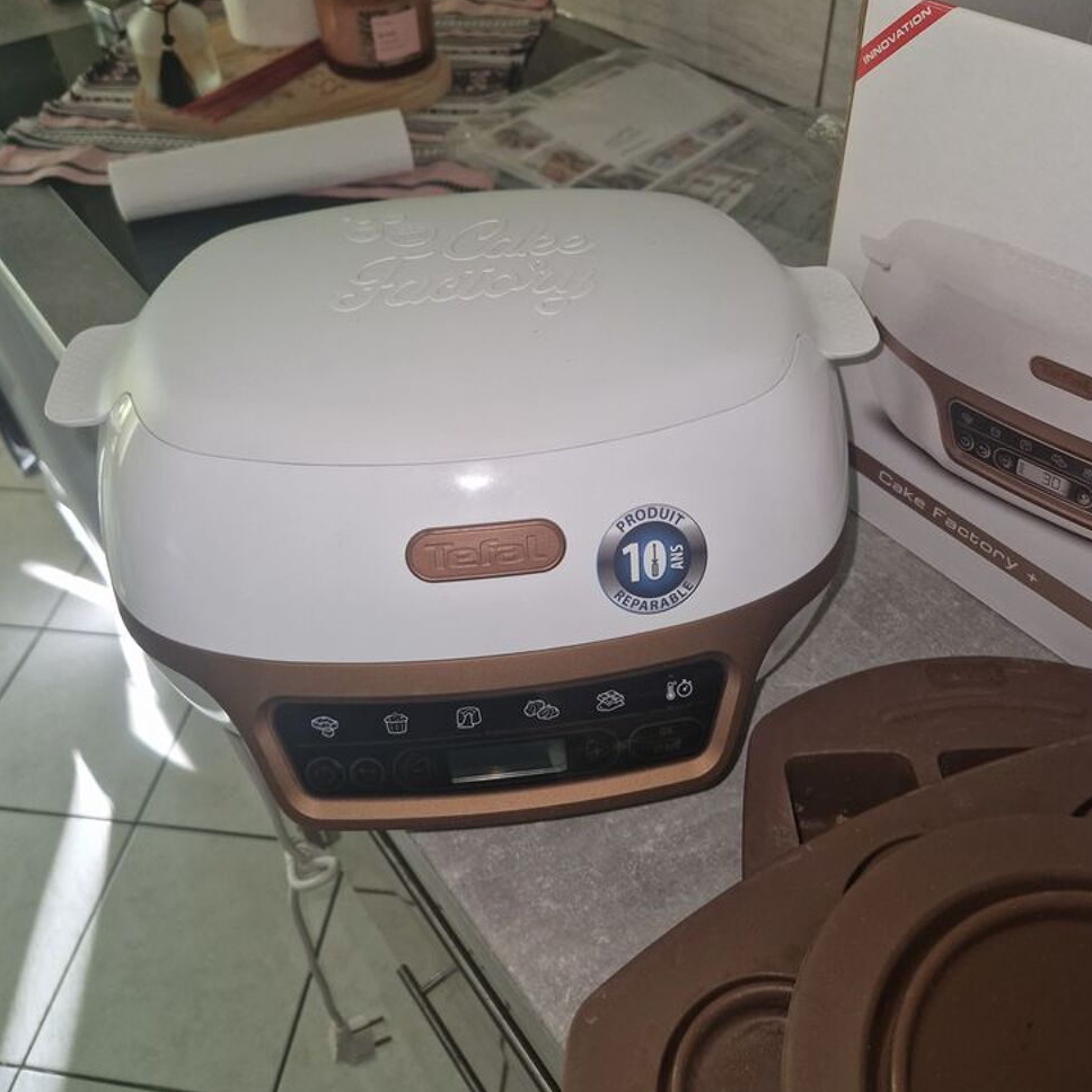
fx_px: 999
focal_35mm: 28
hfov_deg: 57.3
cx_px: 541
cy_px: 469
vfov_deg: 57.1
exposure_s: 1/100
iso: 200
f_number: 1.8
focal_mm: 5.4
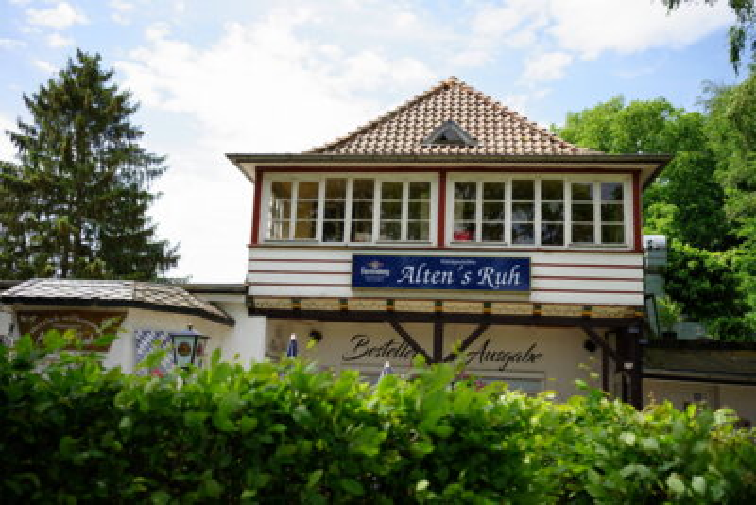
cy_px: 252
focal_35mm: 35
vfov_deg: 37.9
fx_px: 735
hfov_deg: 54.4
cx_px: 378
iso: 100
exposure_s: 1/640
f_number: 3.5
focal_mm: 35
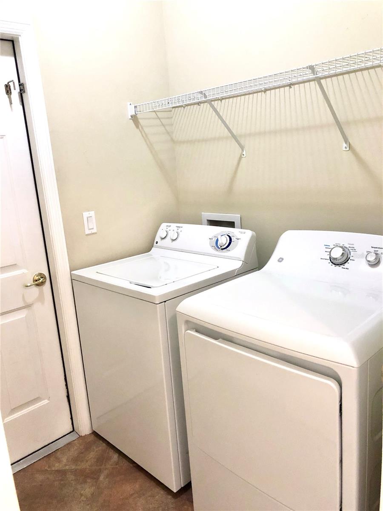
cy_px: 256
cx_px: 192
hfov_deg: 49.7
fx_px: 413
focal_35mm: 28
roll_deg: +4.2
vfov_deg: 63.4
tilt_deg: -13.1
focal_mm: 4
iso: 100
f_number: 1.8
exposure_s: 1/13
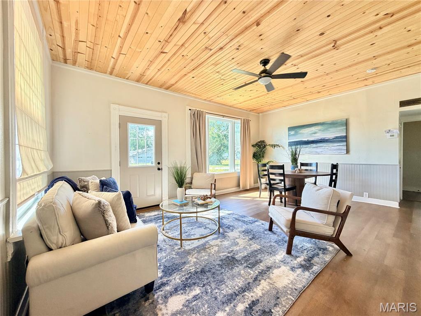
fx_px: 170
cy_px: 158
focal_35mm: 14
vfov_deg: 85.7
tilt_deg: -1.0
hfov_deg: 102.1
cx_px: 210
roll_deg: +1.1
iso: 200
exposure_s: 1/121
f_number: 2.2
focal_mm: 2.22
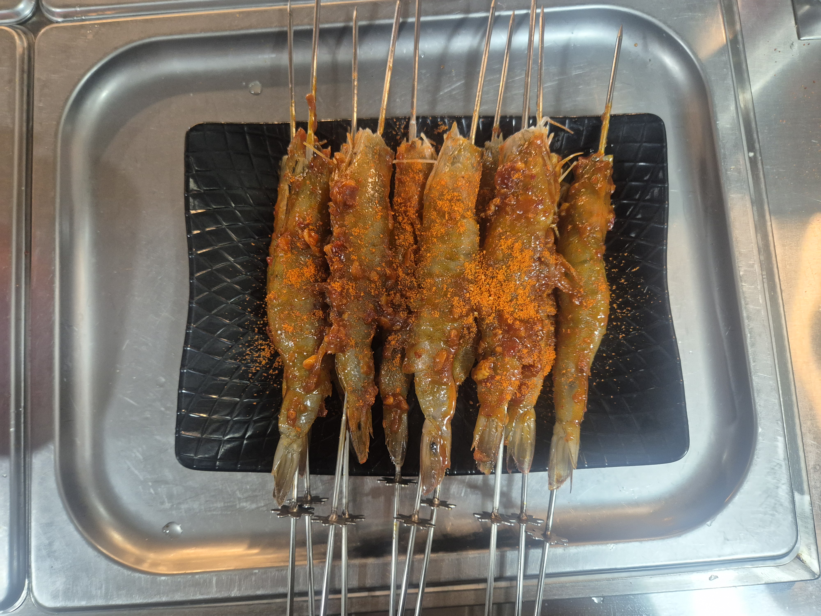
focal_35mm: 23
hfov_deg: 73.9
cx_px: 410
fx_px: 545
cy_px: 308
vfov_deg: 58.9
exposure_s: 1/120
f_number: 1.8
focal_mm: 5.4
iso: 800
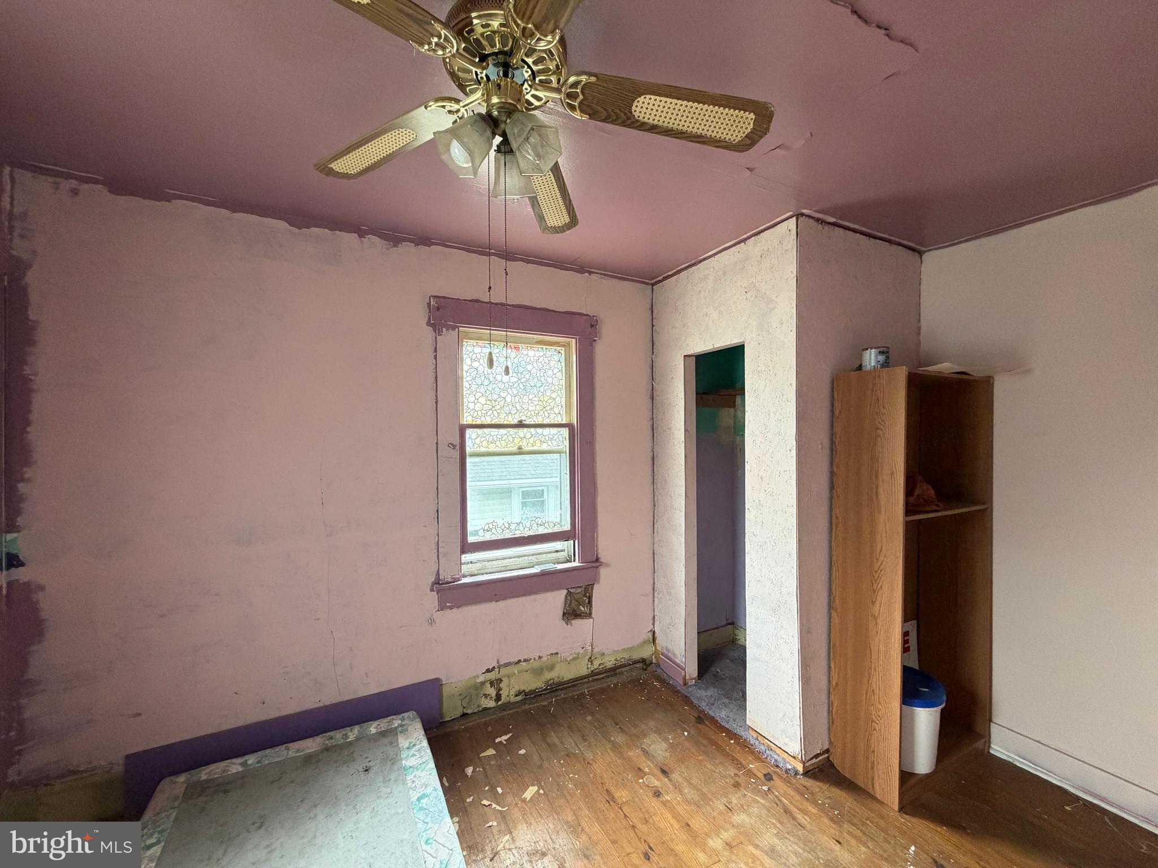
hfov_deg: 102.1
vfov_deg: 85.7
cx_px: 579
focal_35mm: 14
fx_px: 468
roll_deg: +0.5
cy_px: 434
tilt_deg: -0.2
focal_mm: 2.22
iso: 320
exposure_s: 1/87
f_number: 2.2
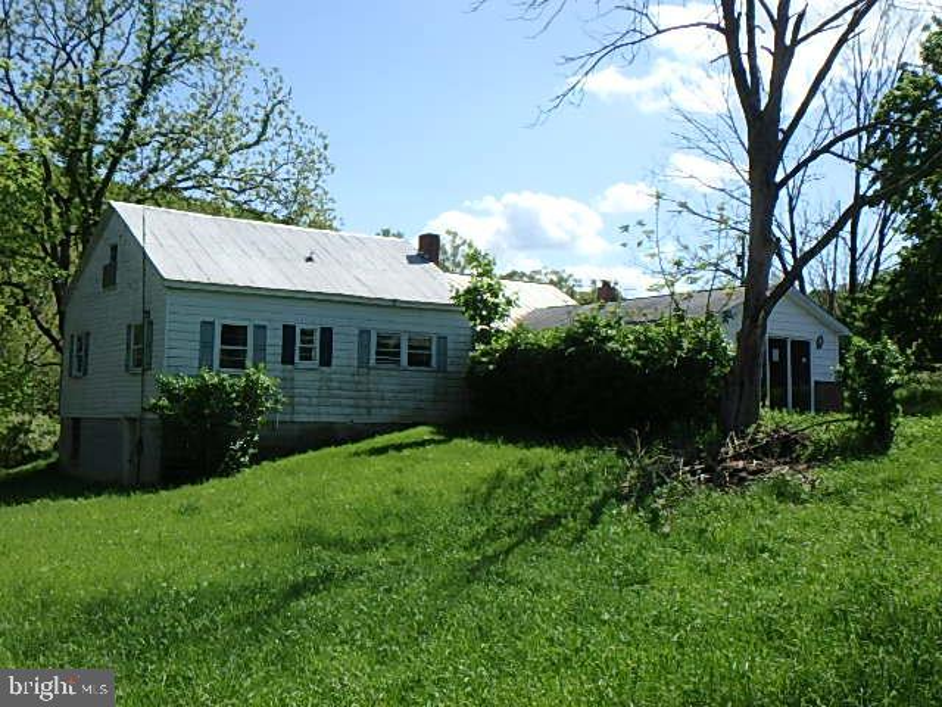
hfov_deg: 47.9
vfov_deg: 36.8
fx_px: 1061
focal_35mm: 39
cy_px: 354
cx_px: 471
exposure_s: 1/640
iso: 125
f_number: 5.1
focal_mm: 6.9
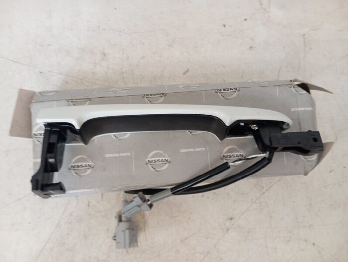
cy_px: 131
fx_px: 282
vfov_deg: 49.9
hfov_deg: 63.4
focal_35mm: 28
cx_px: 174
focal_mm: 4.22
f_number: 1.8
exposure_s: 1/33.3
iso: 790
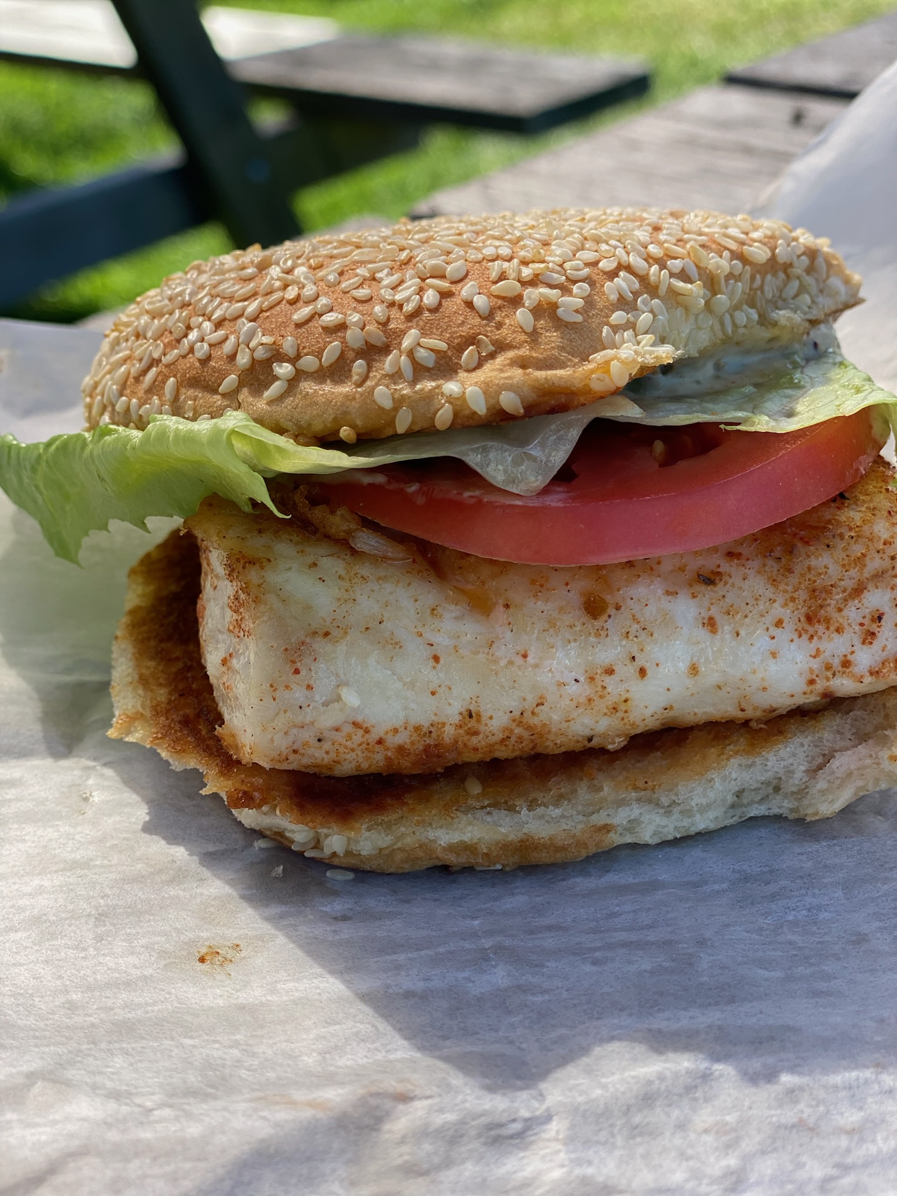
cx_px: 448
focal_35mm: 52
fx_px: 1797
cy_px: 598
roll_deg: +1.7
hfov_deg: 28.0
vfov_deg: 36.8
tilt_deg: -28.0
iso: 20
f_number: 2
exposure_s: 1/440
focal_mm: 6
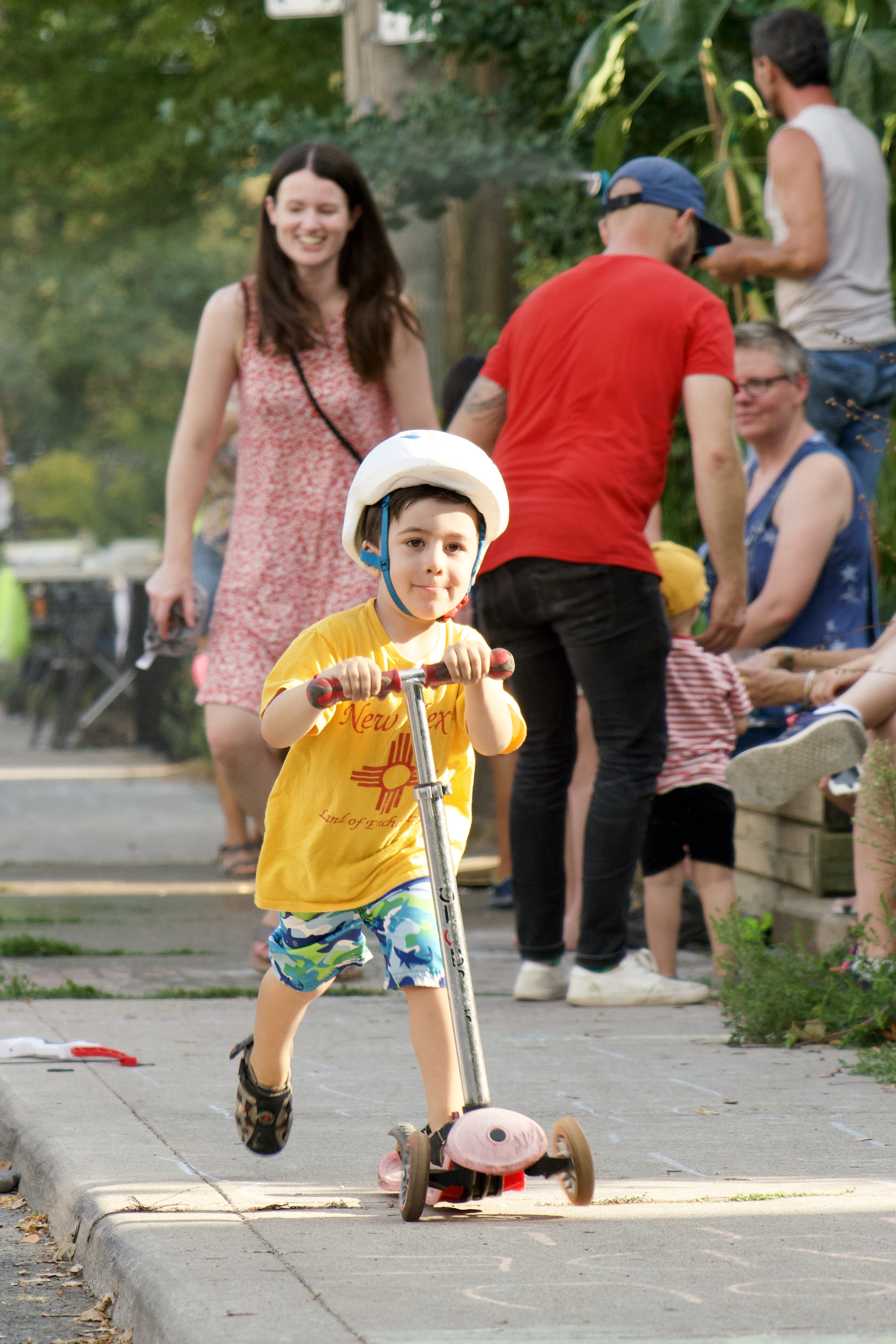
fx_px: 3918
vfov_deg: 19.5
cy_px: 672
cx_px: 448
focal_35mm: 105
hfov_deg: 13.0
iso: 320
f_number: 4
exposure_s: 1/250
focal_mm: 105
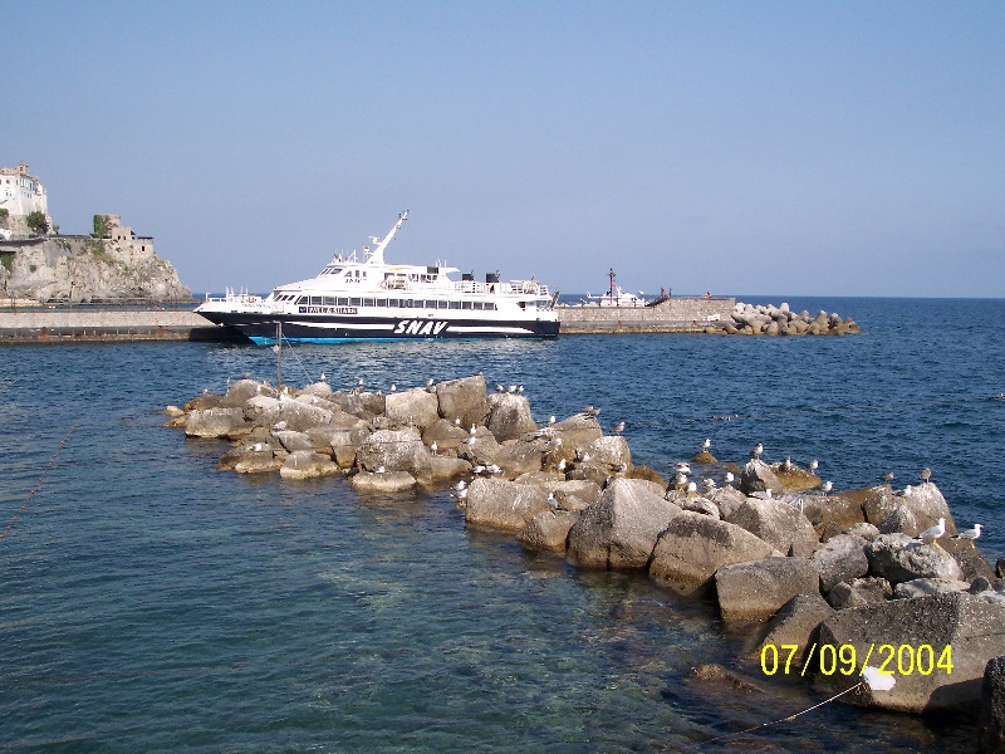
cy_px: 377
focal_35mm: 38
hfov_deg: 49.0
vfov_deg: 37.7
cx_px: 502
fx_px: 1103
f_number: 4.8
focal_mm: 8
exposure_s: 1/700
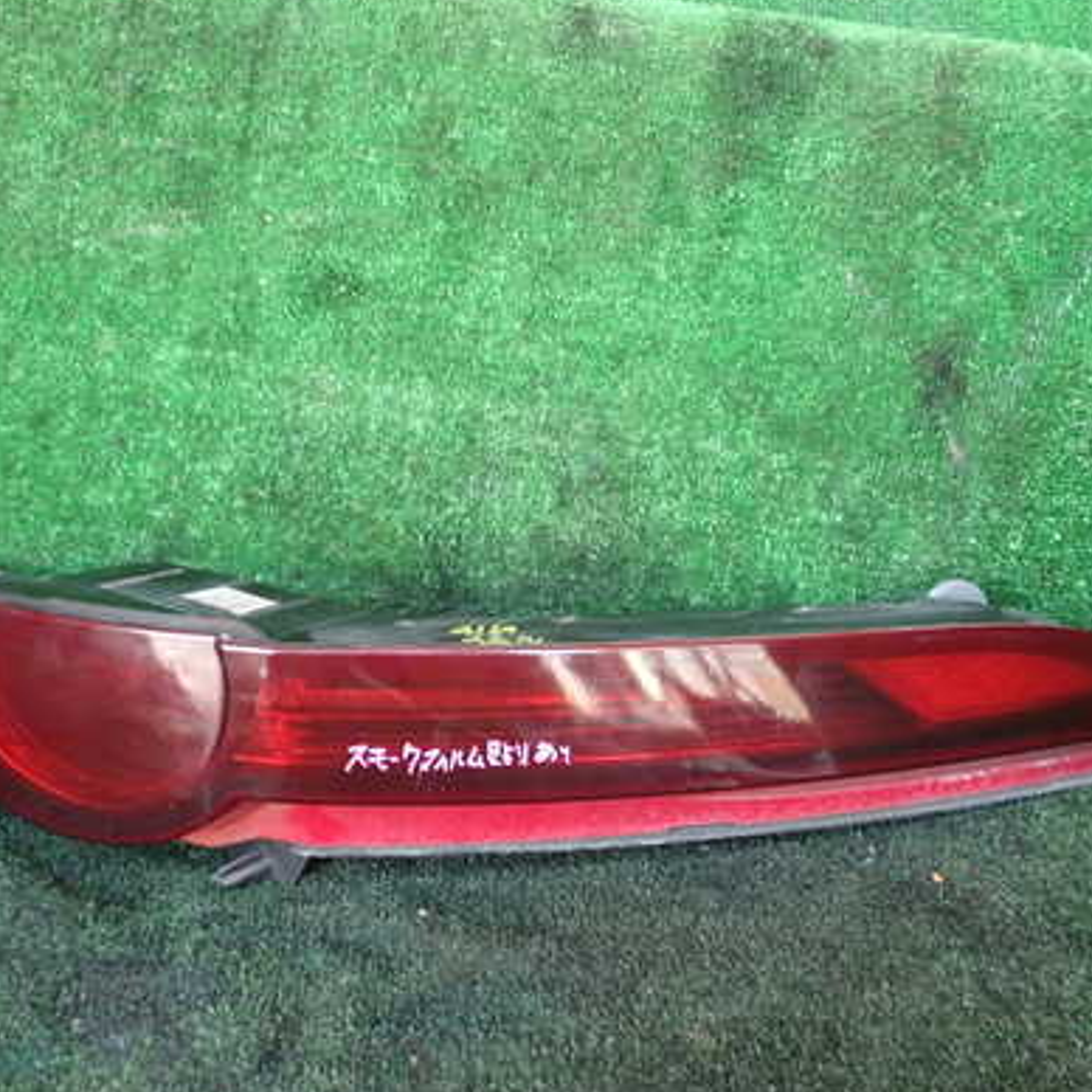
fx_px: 1463
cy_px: 546
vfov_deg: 40.9
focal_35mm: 41
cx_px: 473
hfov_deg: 40.8
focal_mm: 5.4
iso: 200
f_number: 2.3
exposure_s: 1/40
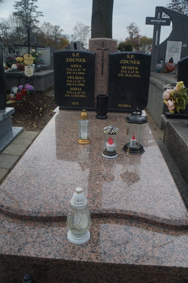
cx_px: 94
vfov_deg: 64.6
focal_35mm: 28
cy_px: 142
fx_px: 224
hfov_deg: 45.6
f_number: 5
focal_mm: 19
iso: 200
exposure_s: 1/100
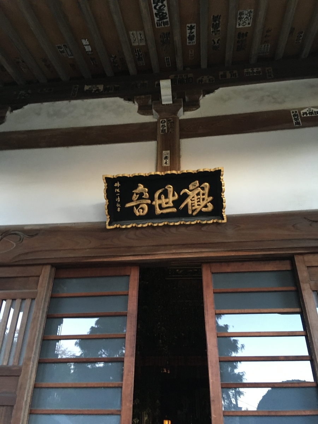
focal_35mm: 29
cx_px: 159
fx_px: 355
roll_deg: +1.4
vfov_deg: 61.7
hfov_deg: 48.2
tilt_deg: +34.7
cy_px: 212
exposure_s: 1/30
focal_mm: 4.15
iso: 160
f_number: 2.2
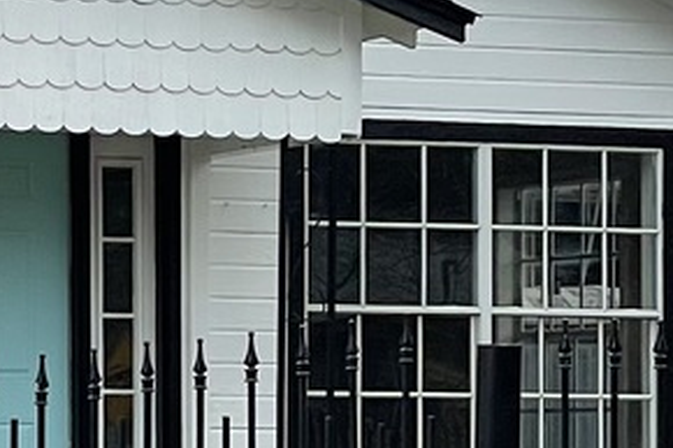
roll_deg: -0.2
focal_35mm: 269
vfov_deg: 5.1
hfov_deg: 7.5
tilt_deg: +0.4
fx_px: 5026
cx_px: -325
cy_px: 376
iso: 25
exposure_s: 1/400
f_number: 2
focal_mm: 6
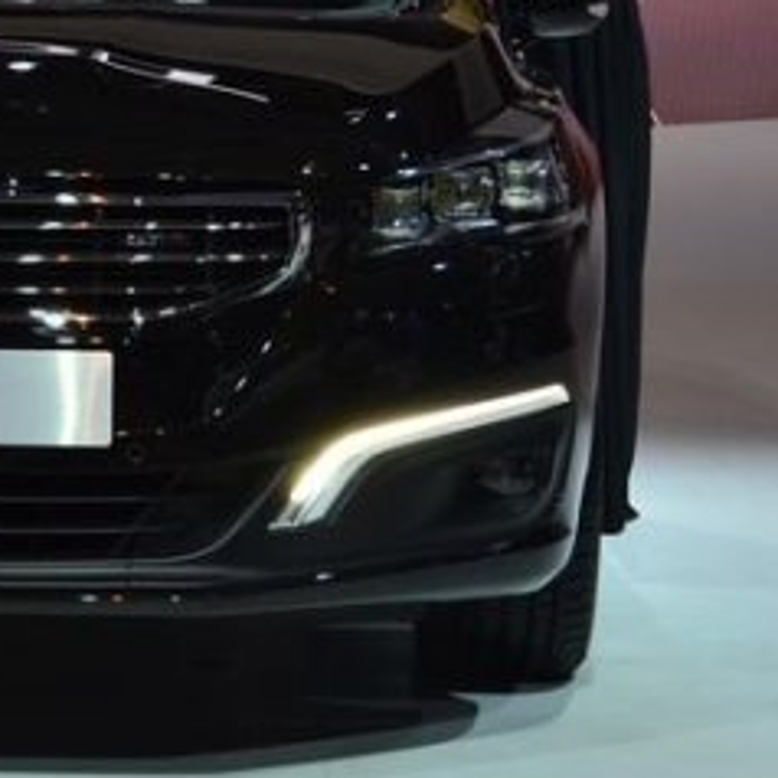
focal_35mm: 103
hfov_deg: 16.6
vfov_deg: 16.8
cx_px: 56
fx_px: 2619
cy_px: 155
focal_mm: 24
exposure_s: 1/125
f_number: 9
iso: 400
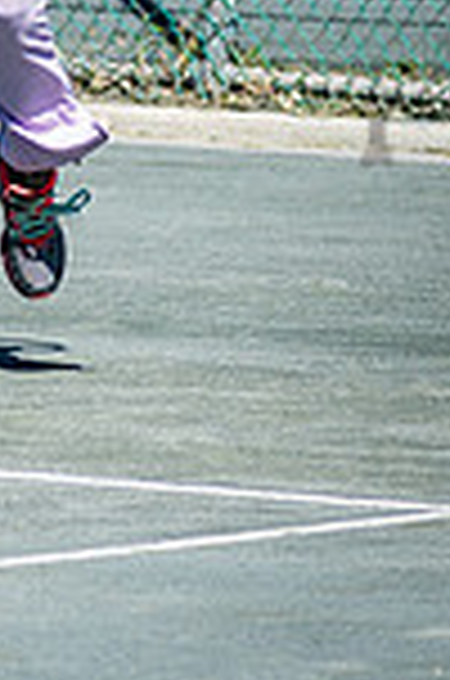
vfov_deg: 3.1
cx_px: -240
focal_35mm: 665
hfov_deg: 2.1
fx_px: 12525
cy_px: -229
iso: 200
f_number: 4
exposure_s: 1/2000
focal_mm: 112
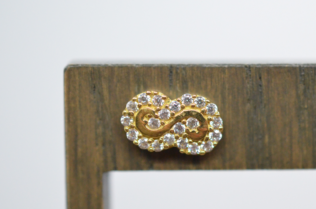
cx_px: 270
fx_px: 902
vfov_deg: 13.2
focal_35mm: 103
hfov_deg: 19.6
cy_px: 142
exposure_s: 1/2000
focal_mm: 40
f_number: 4
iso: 3200
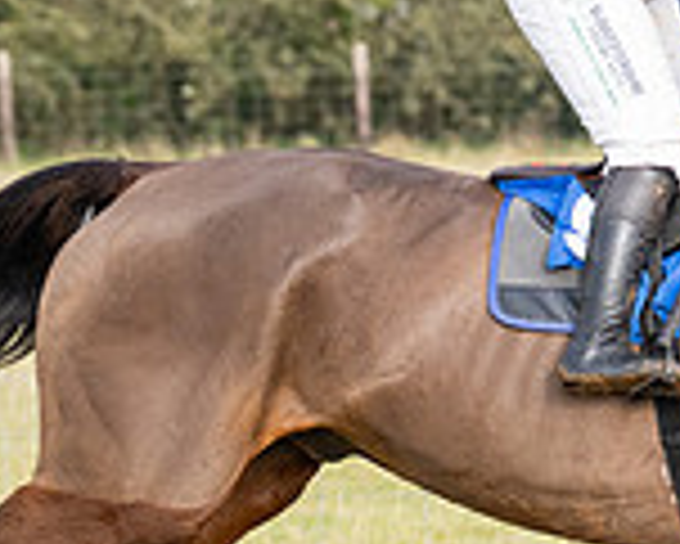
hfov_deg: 2.9
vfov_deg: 2.4
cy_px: 475
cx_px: 1057
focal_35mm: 656
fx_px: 13211
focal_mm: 140
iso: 800
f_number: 5
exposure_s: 1/1600
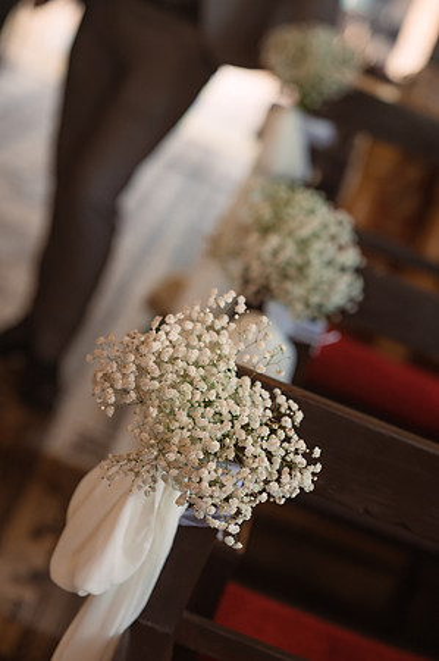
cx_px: 220
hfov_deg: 16.0
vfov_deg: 23.9
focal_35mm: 85
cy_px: 330
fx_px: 1558
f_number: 3.2
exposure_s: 1/200
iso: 1600
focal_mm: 85
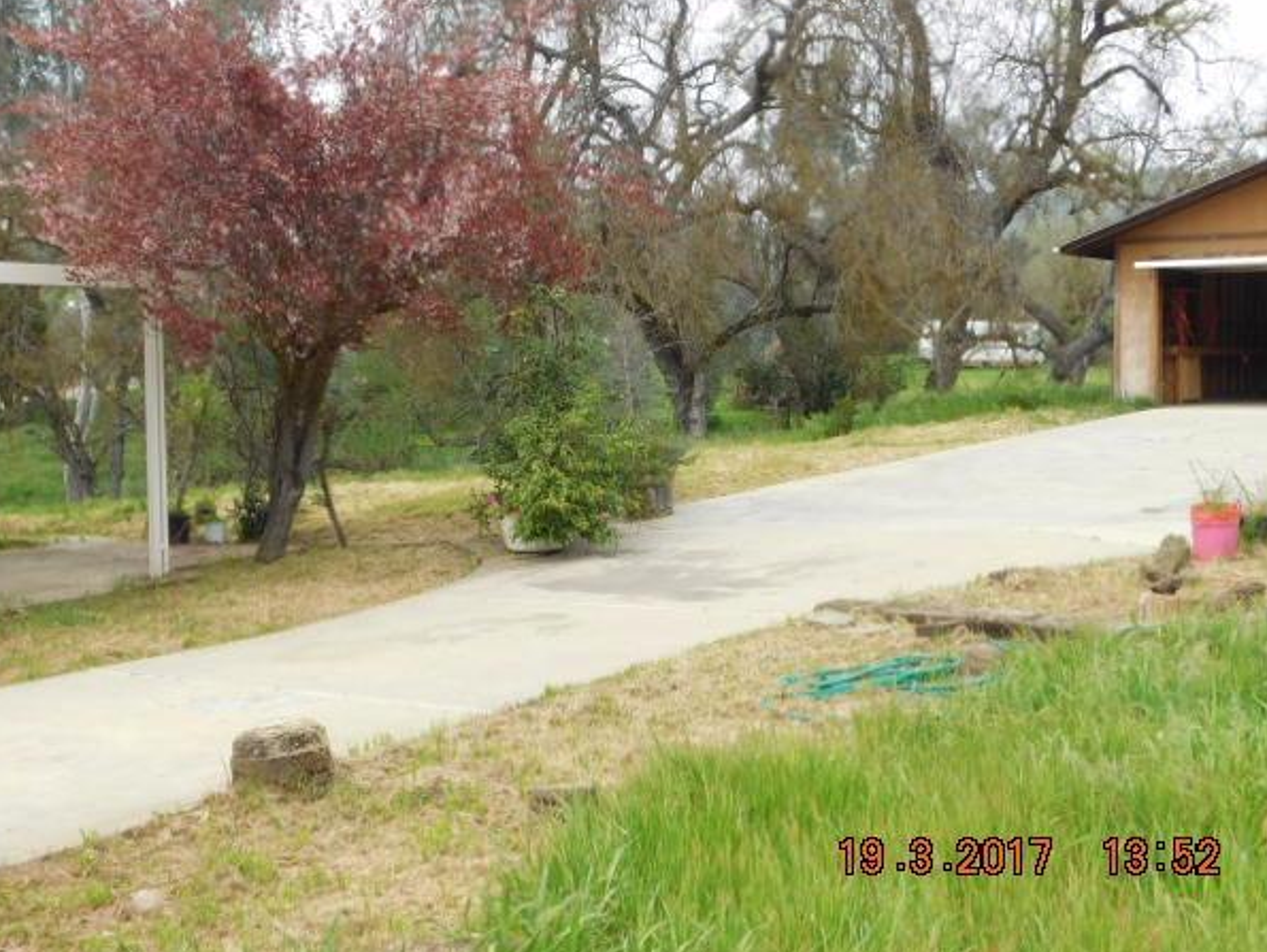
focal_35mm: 43
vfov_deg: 33.6
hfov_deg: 43.8
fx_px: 1575
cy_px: 454
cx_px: 624
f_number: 3.6
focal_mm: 7.1
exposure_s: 1/500
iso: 125
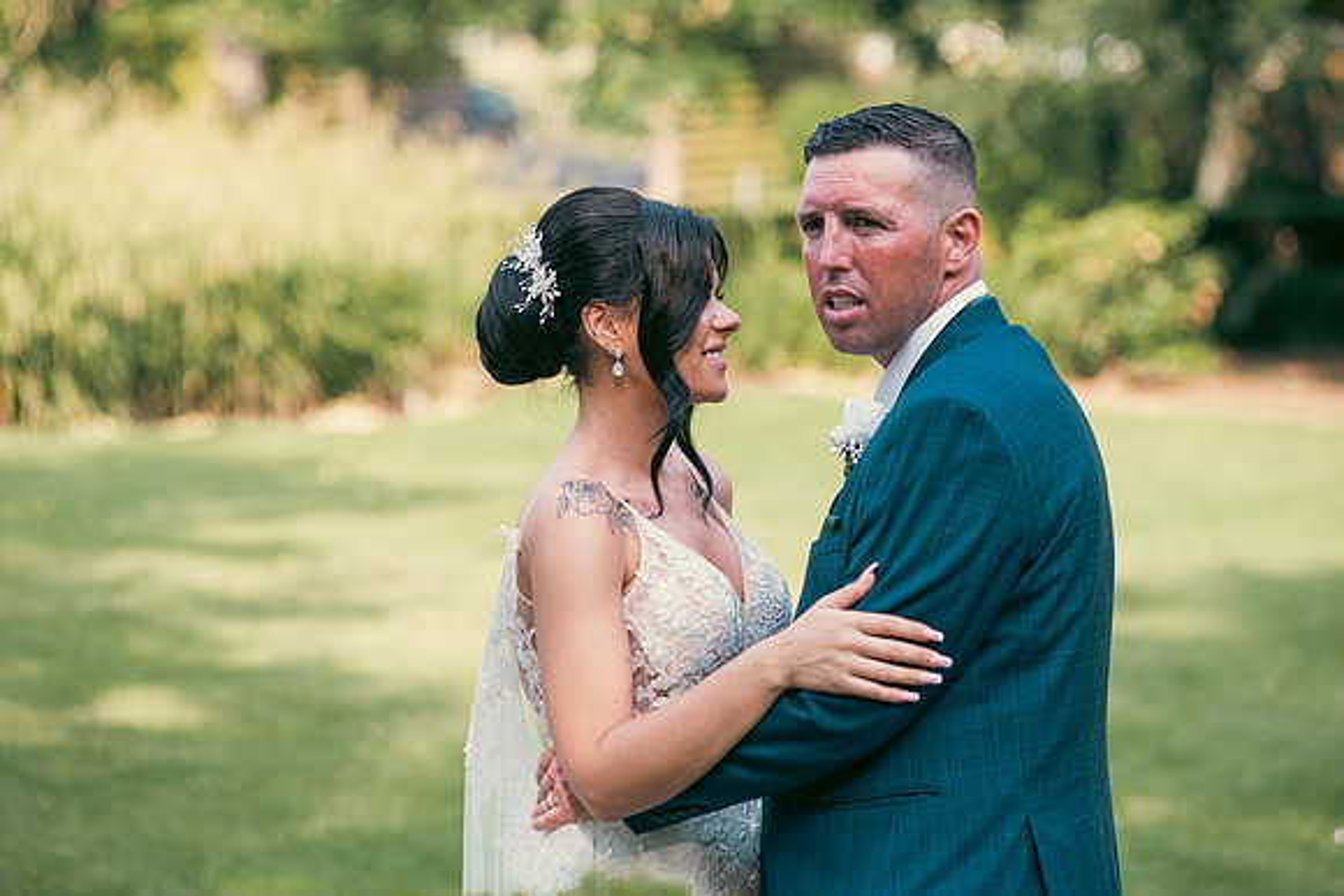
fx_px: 5041
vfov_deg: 10.2
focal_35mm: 135
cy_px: 448
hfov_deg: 15.2
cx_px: 672
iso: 100
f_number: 3.5
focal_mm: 135
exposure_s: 1/200
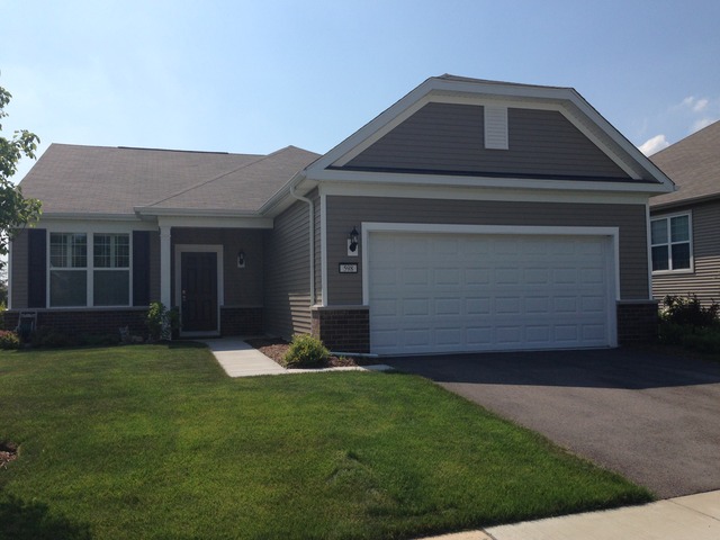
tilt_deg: +1.7
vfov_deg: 42.9
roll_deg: +1.4
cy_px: 270
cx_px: 360
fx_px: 686
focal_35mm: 33
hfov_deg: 55.4
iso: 50
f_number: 2.4
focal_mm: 4.12
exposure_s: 1/2584
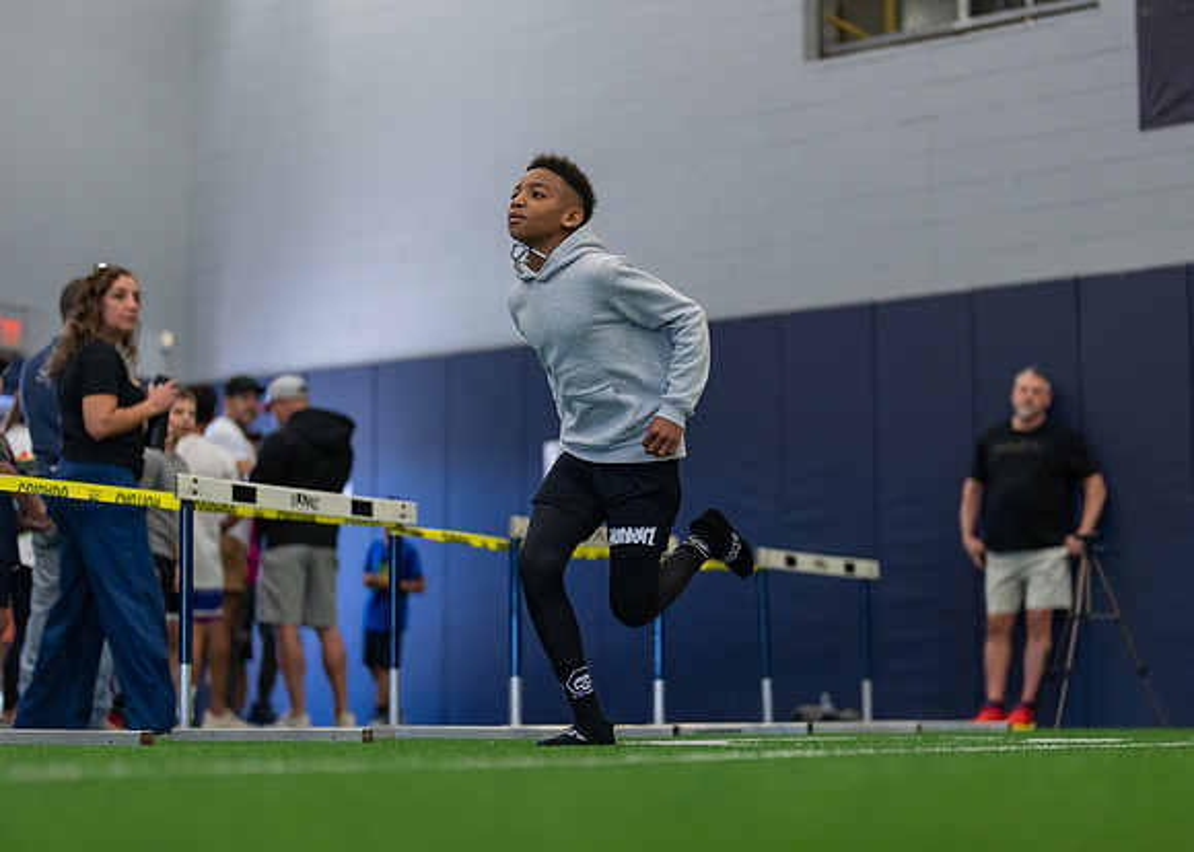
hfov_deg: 30.9
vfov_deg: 22.3
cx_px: 628
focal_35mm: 64
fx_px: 2162
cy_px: 495
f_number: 1.2
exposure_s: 1/1000
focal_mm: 50
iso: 1250
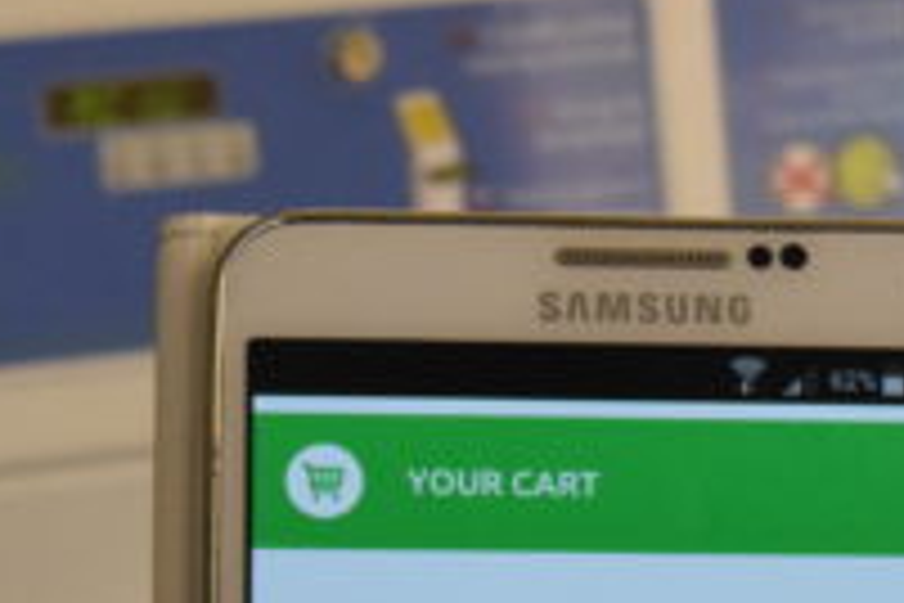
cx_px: 805
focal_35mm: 194
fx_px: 4871
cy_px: 659
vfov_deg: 7.0
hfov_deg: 10.5
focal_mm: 40
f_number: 18
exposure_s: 1/125
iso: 3200
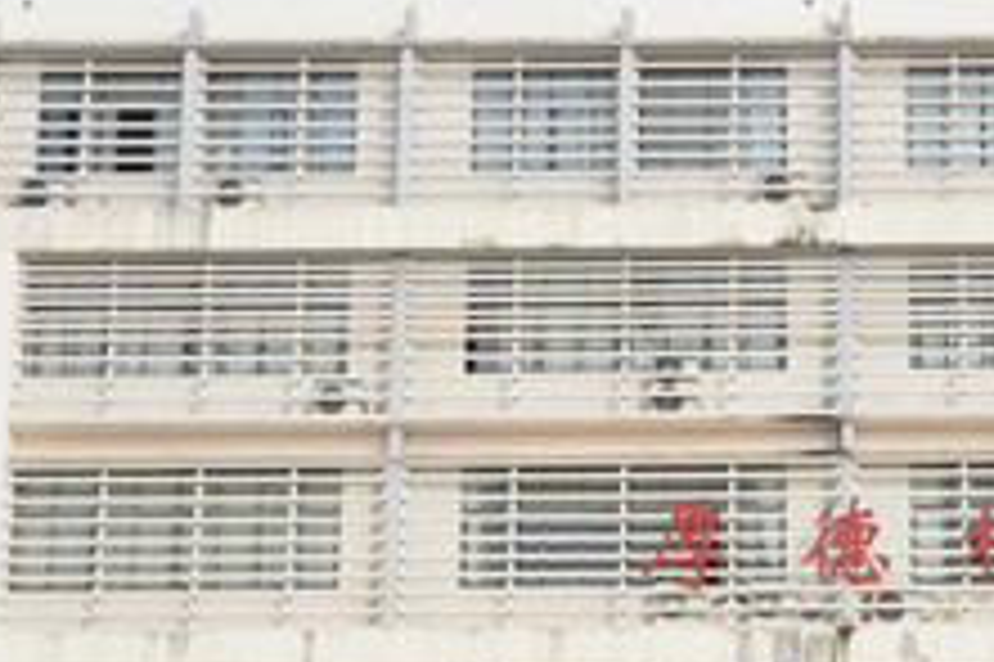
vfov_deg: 12.8
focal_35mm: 106
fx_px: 2925
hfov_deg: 18.9
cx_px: 927
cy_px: 612
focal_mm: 39
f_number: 10
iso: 200
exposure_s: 1/200
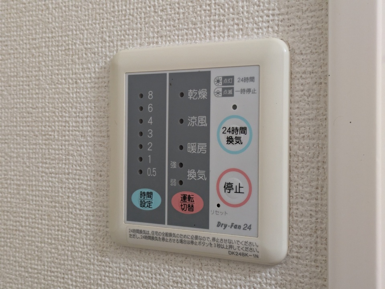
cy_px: 144
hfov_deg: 37.5
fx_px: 567
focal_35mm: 51
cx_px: 192
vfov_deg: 28.6
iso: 401
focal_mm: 5.43
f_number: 1.89
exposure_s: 1/40
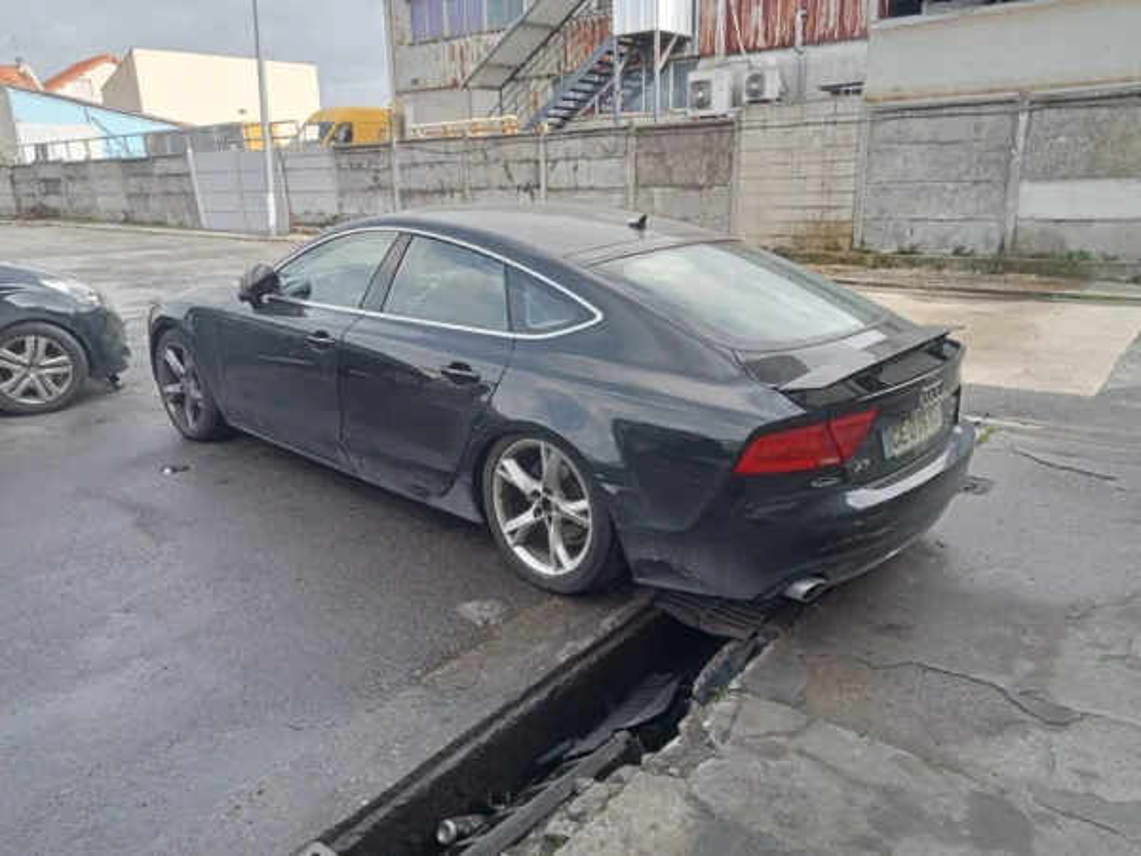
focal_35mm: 28
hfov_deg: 63.4
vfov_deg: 49.7
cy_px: 428
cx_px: 570
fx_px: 923
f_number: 2.2
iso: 100
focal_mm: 3.46
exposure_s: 1/144
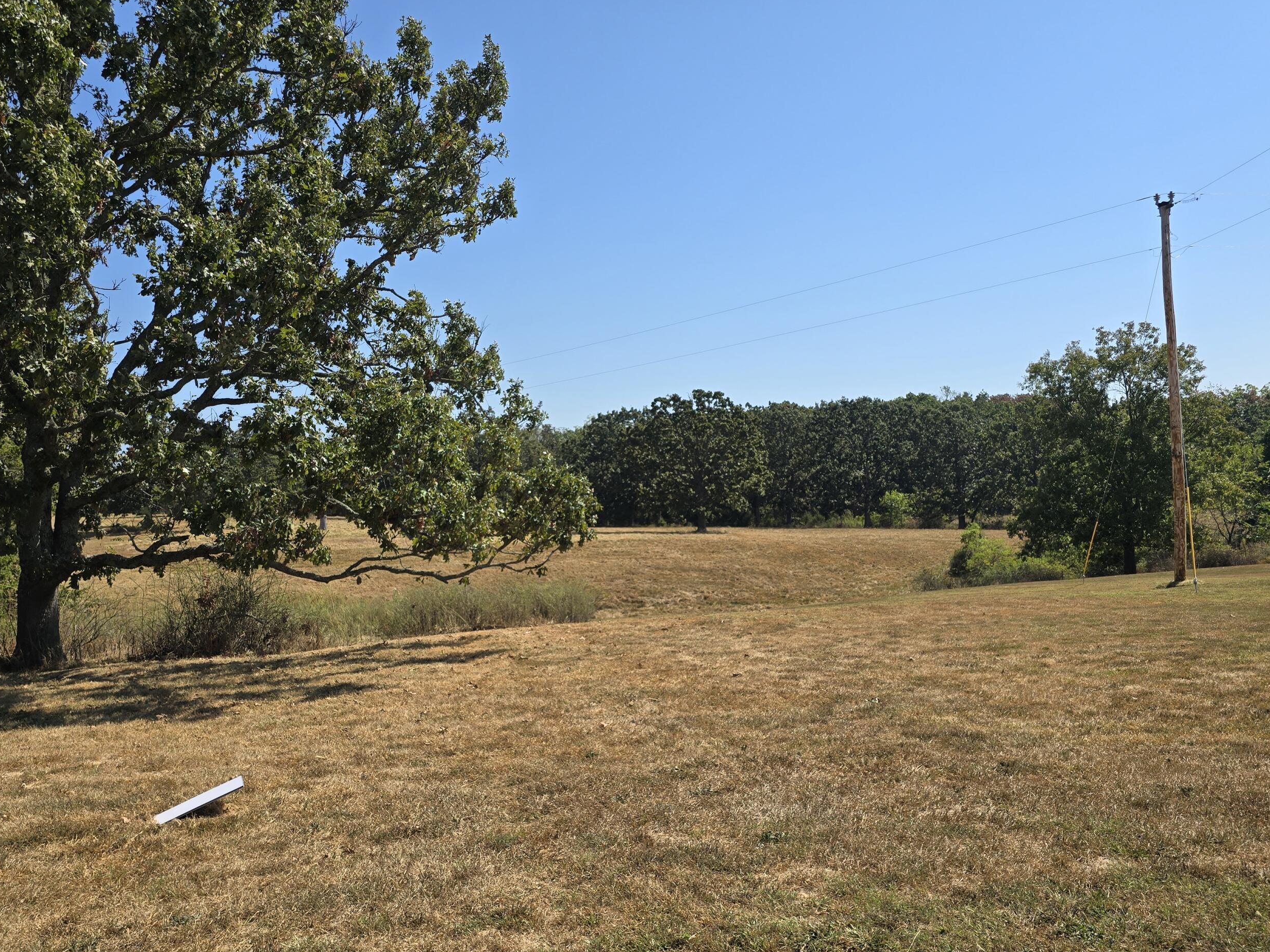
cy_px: 553
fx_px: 1027
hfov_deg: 63.1
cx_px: 537
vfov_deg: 49.5
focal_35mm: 28
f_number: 1.7
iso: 12
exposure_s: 1/876
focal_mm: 6.3
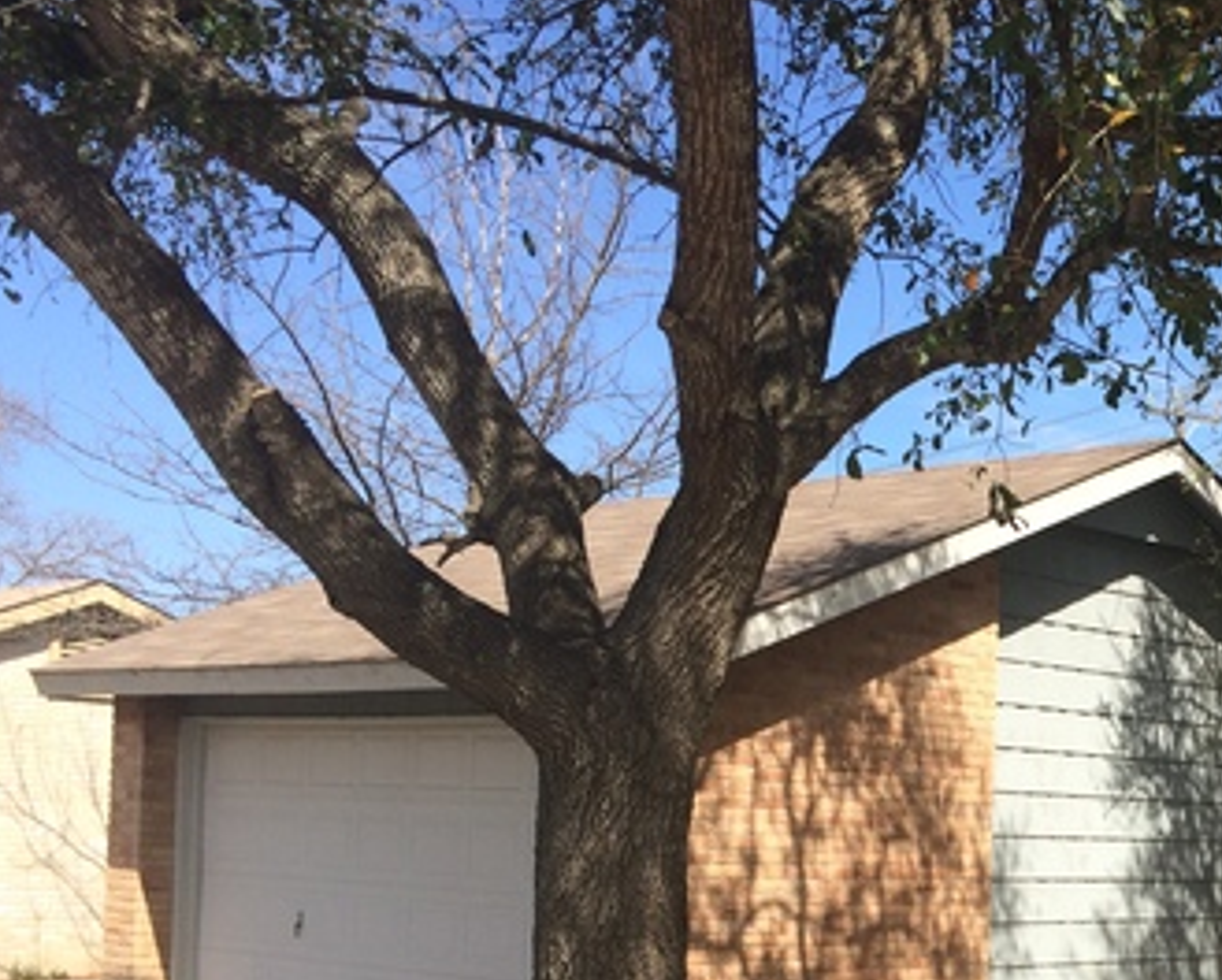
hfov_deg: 31.9
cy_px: 839
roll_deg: -0.4
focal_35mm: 55
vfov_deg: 26.9
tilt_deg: -1.1
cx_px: 1170
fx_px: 1992
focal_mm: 4.15
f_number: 2.2
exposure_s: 1/1520
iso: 32
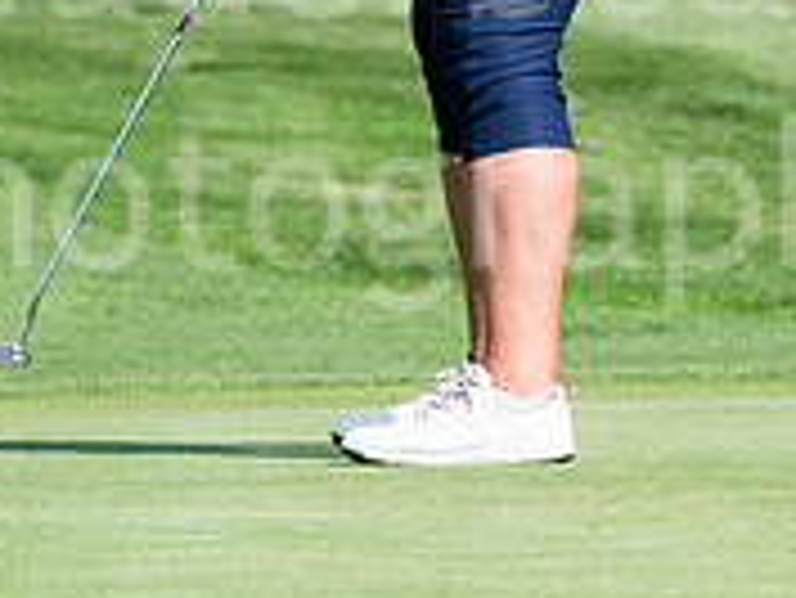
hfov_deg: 2.1
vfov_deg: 1.6
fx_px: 21722
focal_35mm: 944
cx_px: 409
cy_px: -16
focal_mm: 200
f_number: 5.6
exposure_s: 1/2500
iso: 640
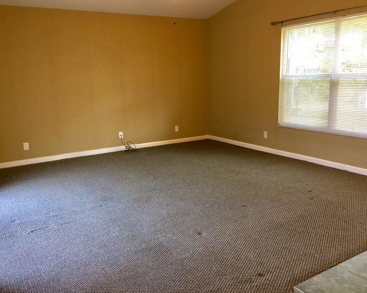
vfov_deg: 47.1
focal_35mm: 31
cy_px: 143
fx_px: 337
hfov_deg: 57.2
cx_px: 185
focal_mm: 4.15
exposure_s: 1/15
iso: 40
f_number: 2.2
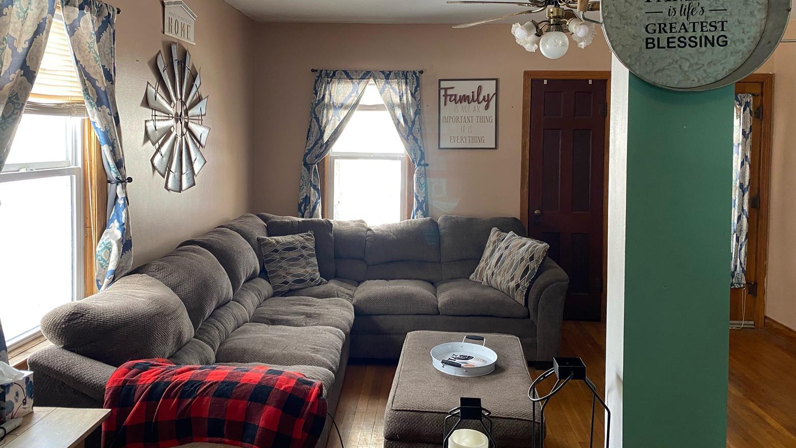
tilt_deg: -2.9
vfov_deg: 39.9
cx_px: 400
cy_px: 169
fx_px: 612
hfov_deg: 66.1
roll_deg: -0.8
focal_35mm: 29
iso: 100
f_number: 1.8
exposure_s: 1/60
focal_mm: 4.25
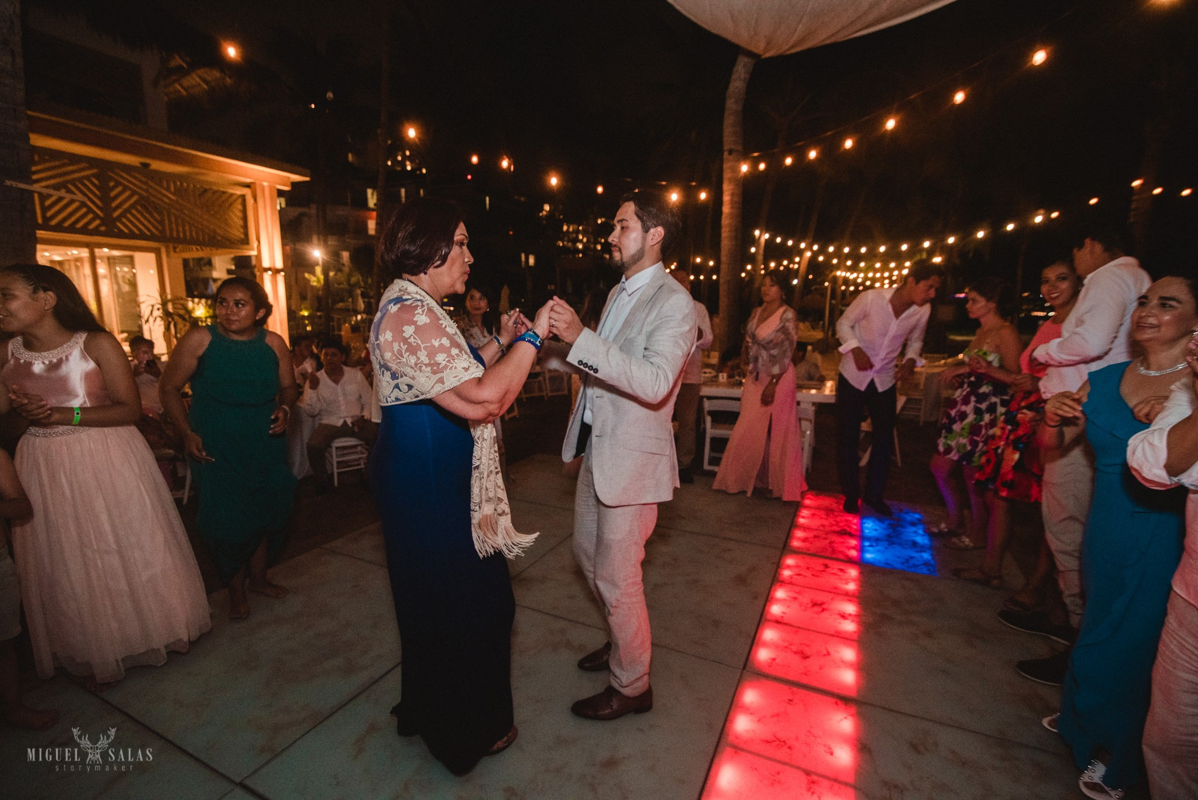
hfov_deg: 96.7
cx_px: 599
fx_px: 533
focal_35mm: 16
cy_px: 400
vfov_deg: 73.8
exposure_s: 1/80
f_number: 3.2
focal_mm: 16
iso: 2000
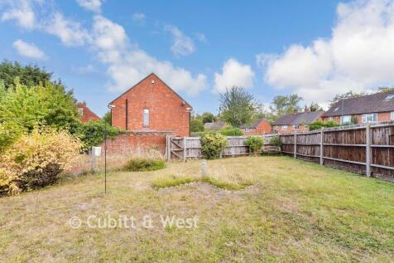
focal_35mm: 15
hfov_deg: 100.4
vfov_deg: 77.3
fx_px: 164
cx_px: 197
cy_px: 132
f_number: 8
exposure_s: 1/100
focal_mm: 10
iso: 160
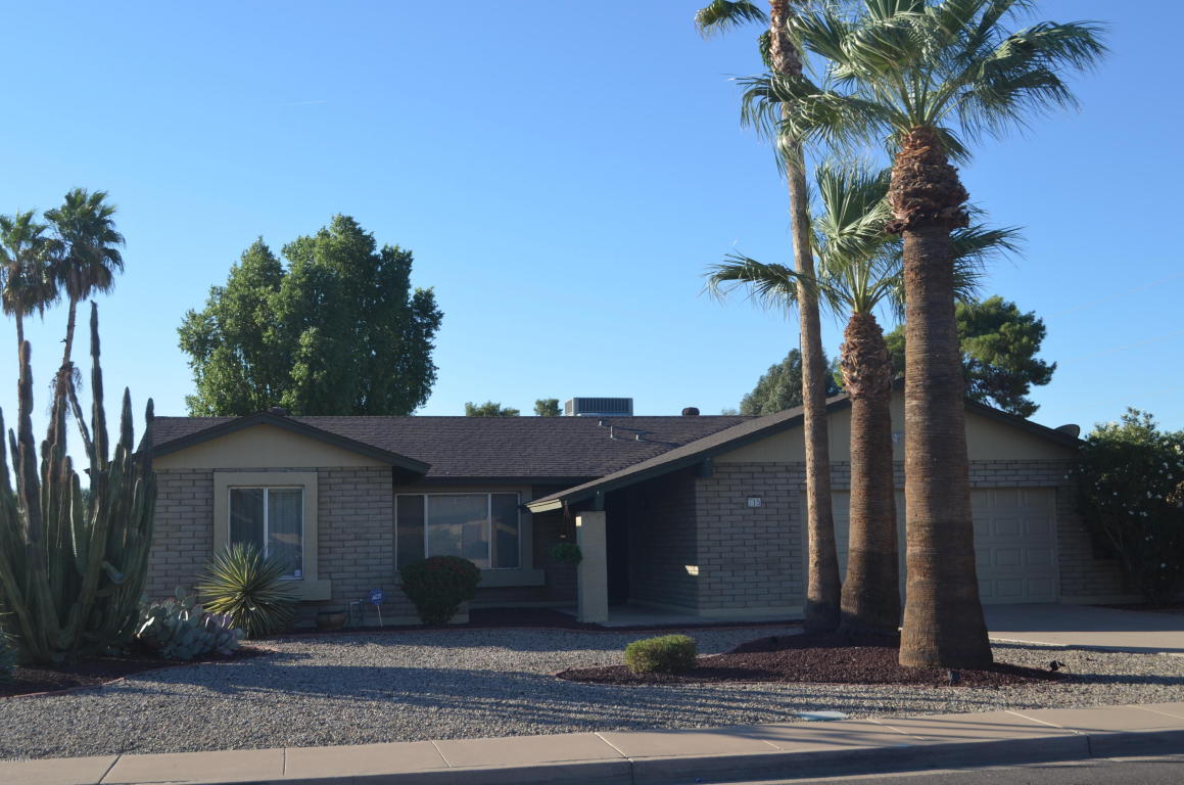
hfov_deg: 46.5
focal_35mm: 42
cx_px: 592
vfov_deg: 31.8
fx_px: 1379
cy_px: 392
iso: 140
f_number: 8
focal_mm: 28
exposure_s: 1/250
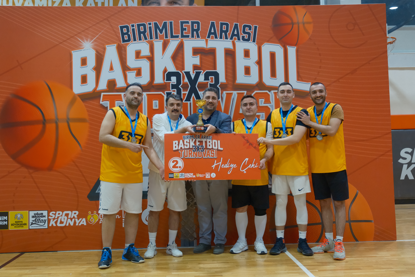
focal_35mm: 40
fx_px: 461
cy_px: 138
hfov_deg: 48.5
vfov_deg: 33.4
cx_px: 208
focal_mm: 26.6
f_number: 2.8
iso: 3200
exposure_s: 1/500
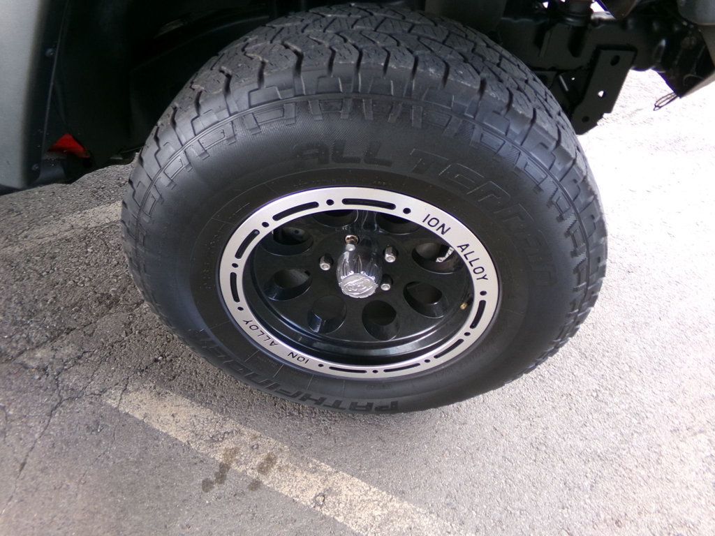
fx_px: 496
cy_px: 268
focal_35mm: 24
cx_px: 358
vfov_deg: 56.8
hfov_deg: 71.6
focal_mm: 4.3
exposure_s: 1/60
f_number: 3.7
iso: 182
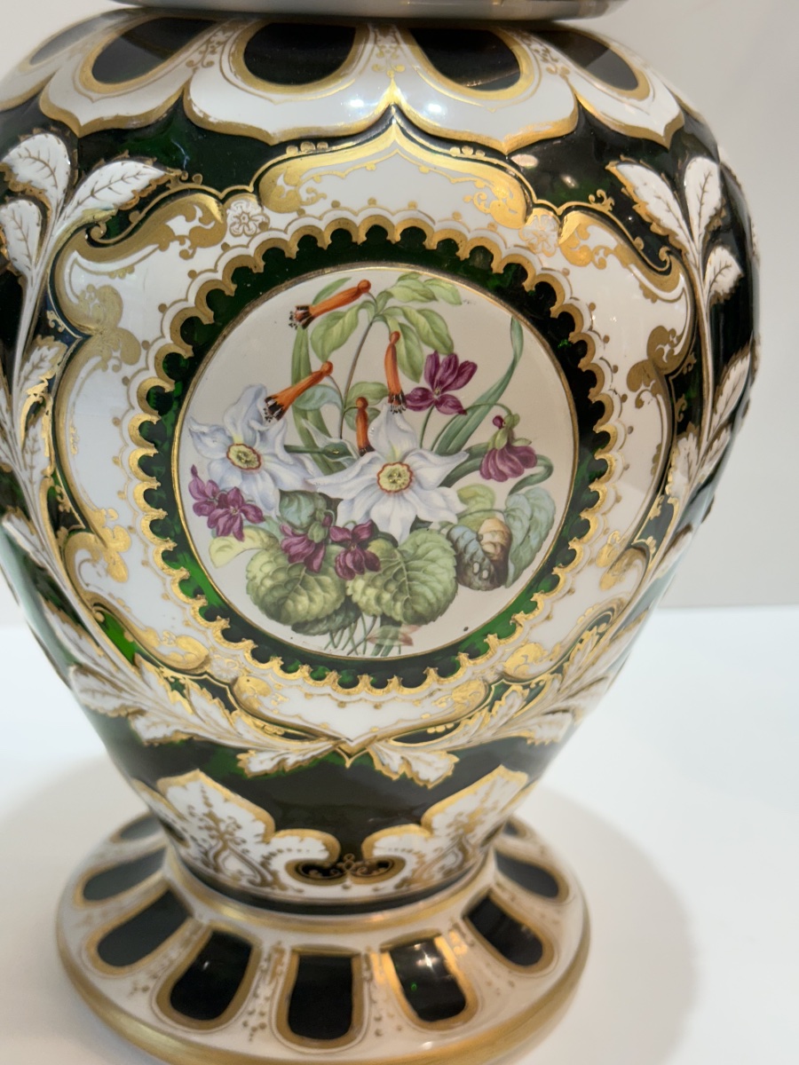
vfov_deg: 39.7
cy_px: 532
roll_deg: -2.0
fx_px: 1477
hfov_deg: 30.3
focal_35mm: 48
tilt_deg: -18.3
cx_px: 400
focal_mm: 6.86
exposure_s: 1/100
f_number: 1.78
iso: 100
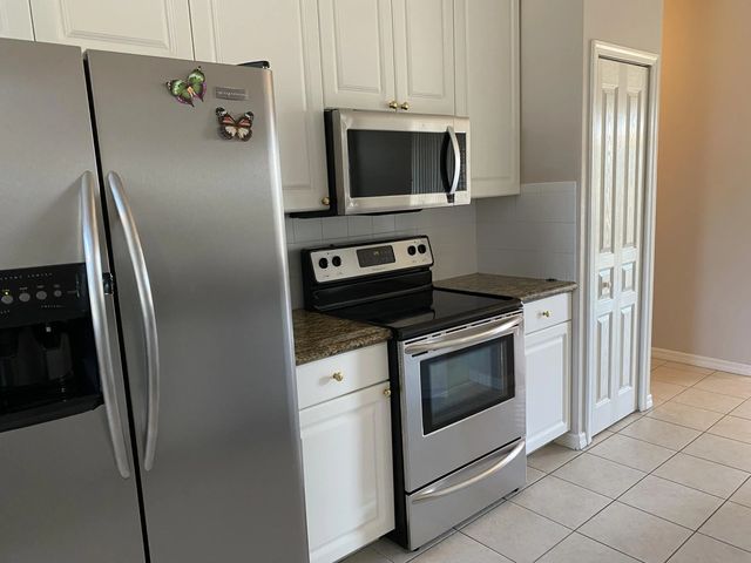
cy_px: 282
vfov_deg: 53.1
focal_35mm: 26
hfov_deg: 67.3
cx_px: 376
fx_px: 564
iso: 320
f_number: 1.8
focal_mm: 4.25
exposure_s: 1/60
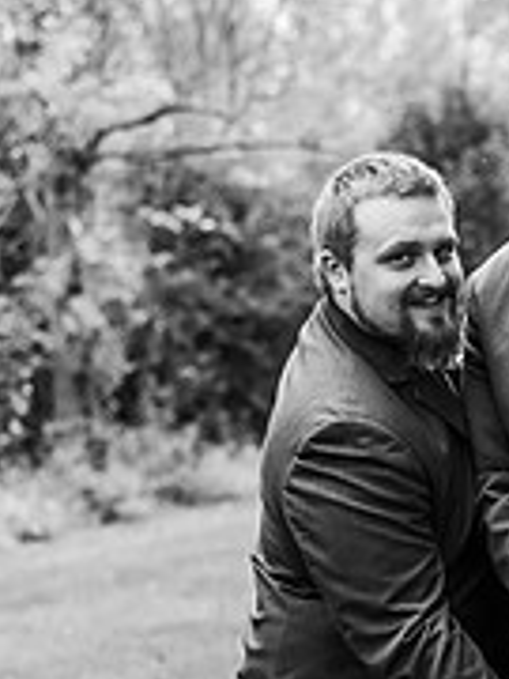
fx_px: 2725
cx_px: 526
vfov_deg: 14.0
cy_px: 638
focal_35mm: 139
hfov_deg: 10.6
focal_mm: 58
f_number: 2.8
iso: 500
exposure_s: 1/1000
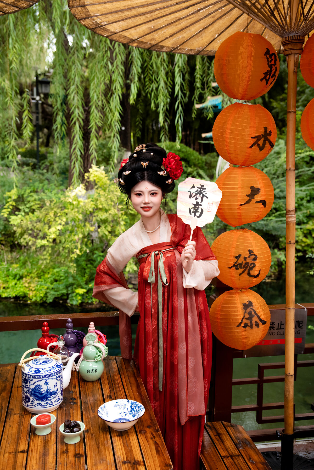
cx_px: 157
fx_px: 549
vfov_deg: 46.4
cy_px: 235
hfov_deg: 31.9
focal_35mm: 42
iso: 800
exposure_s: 1/125
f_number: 4
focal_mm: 42
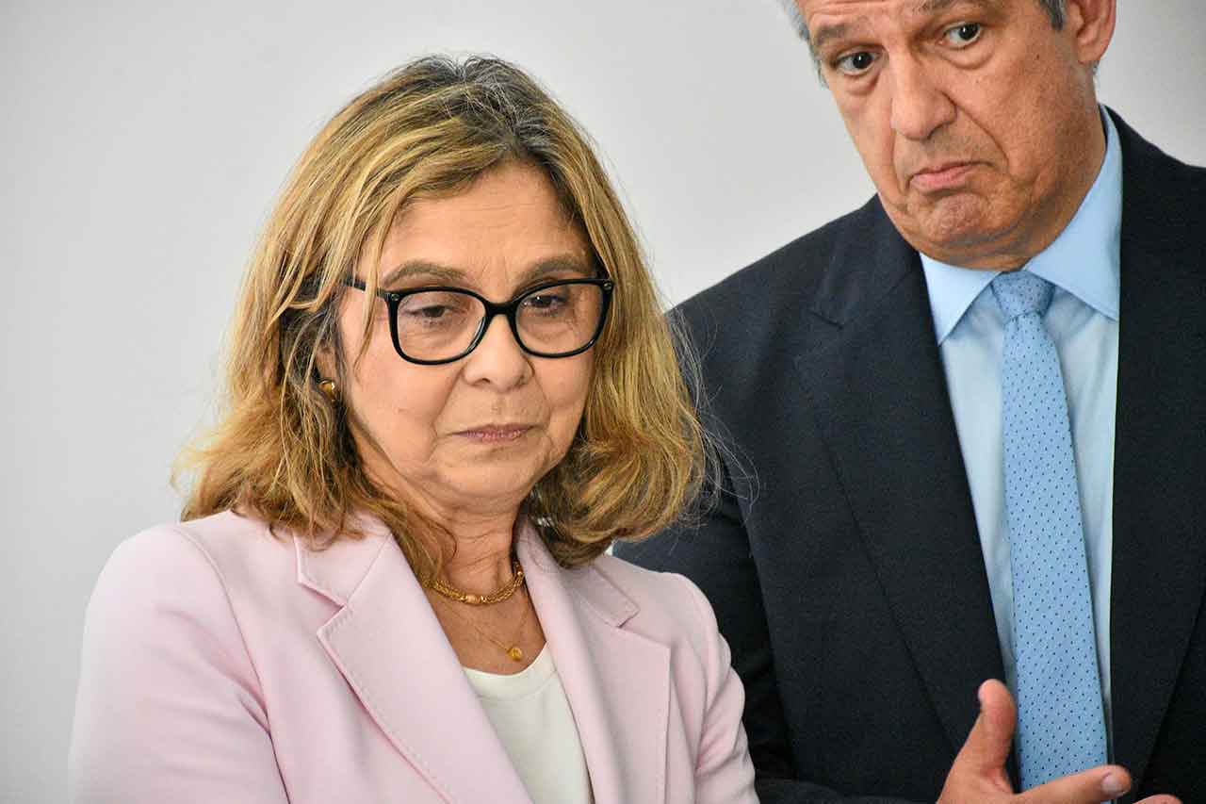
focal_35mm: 210
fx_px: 7034
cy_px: 402
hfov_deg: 9.8
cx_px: 603
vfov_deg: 6.5
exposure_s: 1/250
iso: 5600
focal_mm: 140
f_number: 5.6
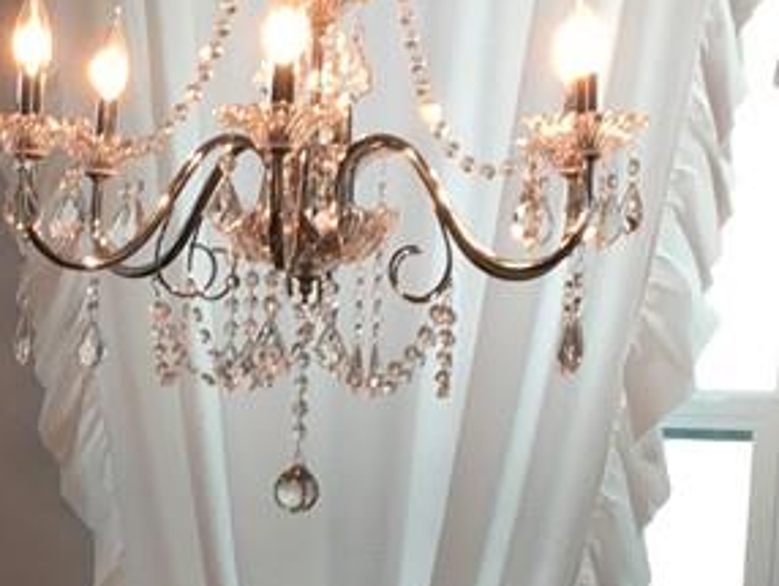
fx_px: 3649
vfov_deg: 9.0
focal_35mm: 162
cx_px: -136
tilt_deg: -6.6
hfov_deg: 11.9
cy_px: 823
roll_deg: -1.6
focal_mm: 4.15
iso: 32
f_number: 2.2
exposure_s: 1/120
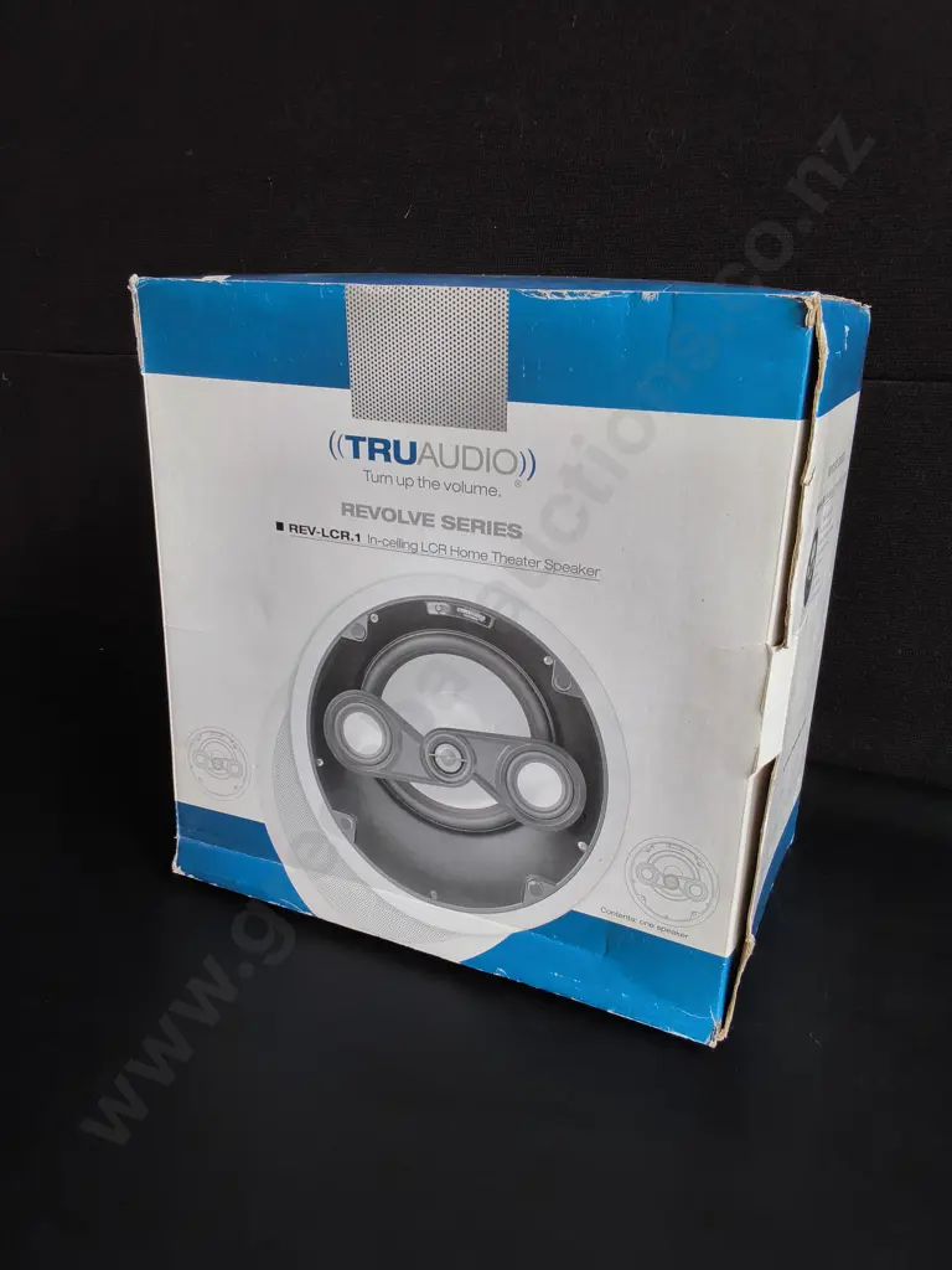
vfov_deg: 65.3
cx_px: 476
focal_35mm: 27
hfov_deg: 51.4
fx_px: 990
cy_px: 635
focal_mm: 2.87
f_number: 2
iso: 32
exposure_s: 1/100
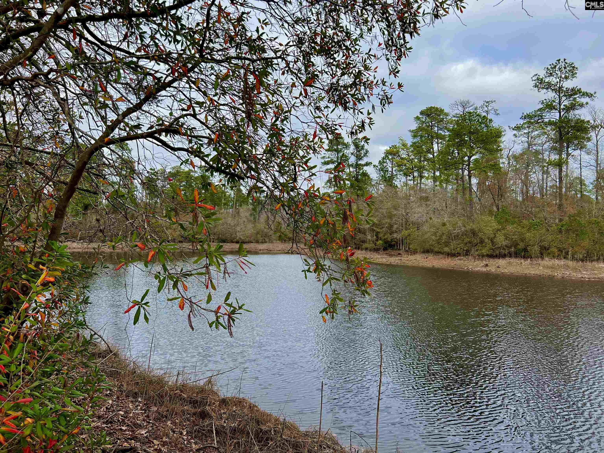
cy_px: 226
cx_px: 302
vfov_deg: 53.1
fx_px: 454
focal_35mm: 26
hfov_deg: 67.3
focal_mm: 5.7
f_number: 1.5
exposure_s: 1/1079
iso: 50
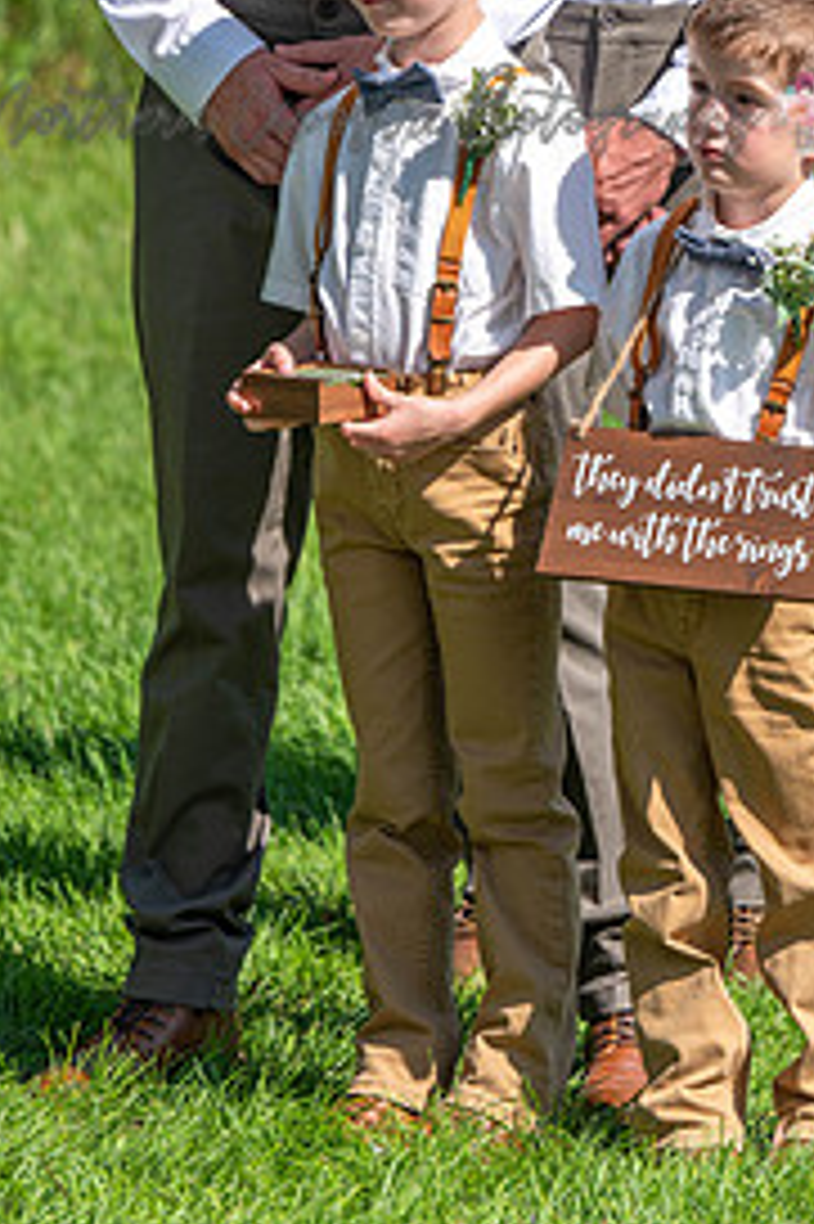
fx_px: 11240
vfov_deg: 6.2
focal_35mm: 331
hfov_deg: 4.1
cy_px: 288
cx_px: 596
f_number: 6.3
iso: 100
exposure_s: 1/640
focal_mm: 200
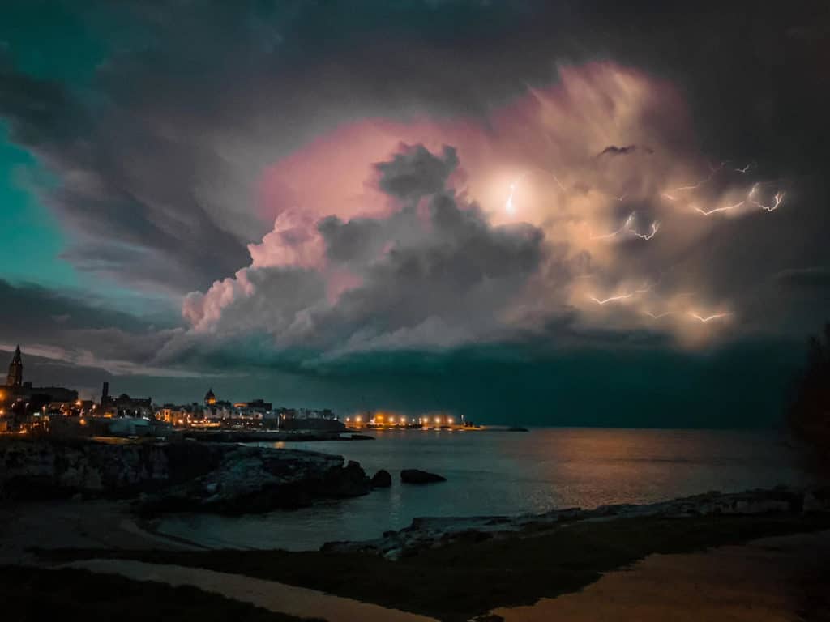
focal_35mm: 26
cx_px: 415
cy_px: 311
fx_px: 623
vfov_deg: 53.1
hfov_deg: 67.3
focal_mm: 4.25
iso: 500
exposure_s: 1/25
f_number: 1.8
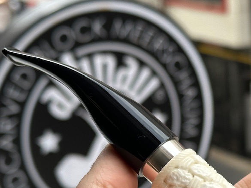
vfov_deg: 14.0
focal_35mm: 105
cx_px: 206
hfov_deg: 18.5
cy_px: 161
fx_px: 762
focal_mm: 6.86
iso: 64
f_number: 1.78
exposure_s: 1/1497
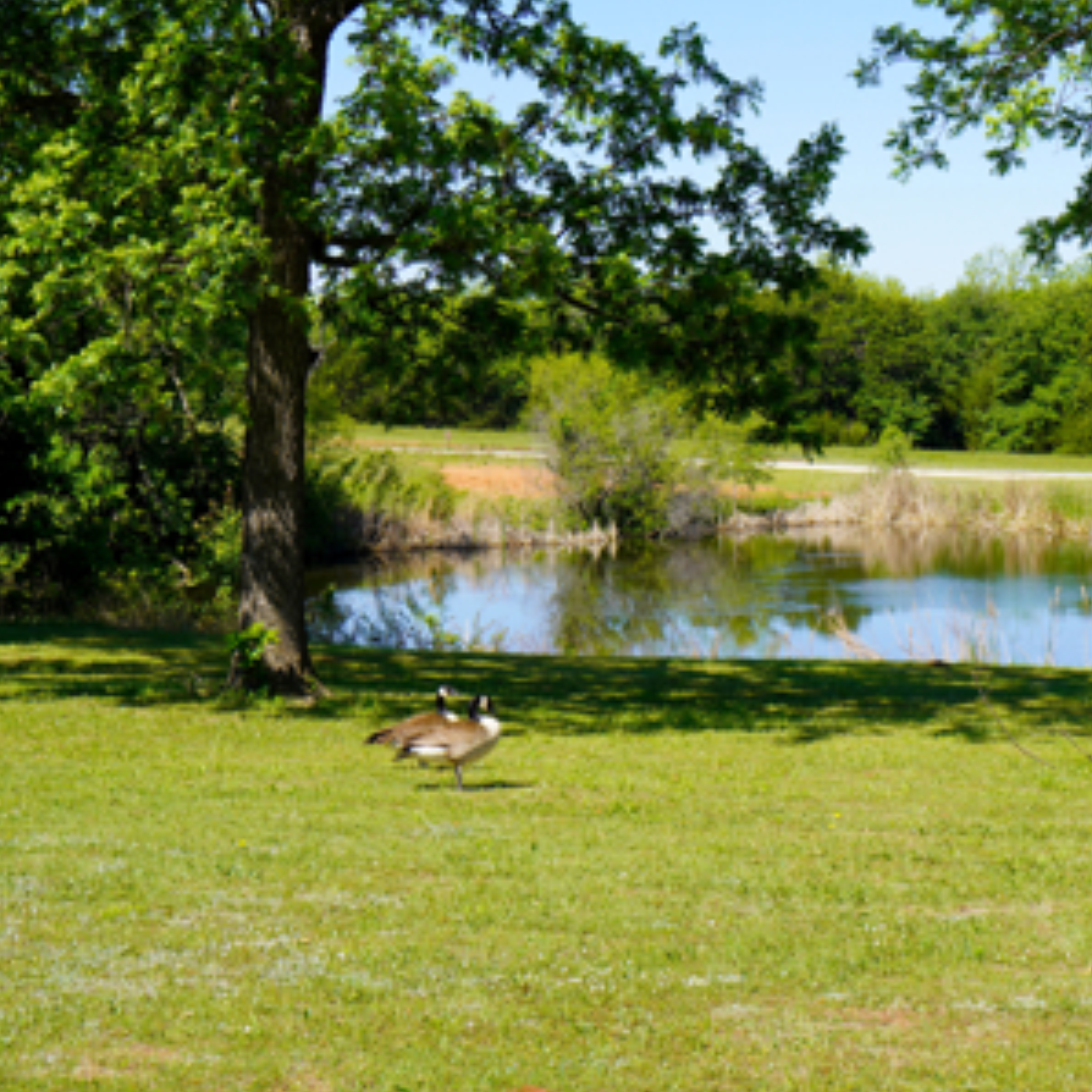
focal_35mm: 77
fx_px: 2748
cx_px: 748
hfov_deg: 22.4
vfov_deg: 22.5
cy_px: 546
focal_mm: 40
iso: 100
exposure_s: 1/160
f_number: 8
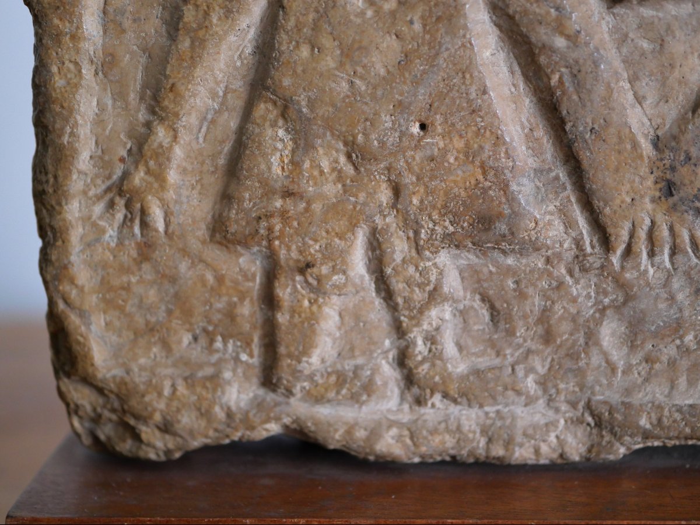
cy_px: 262
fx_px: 1213
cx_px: 350
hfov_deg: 32.2
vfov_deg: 24.4
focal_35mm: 60
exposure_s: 1/60
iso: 2000
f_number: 2.8
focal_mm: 30
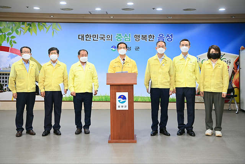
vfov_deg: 28.1
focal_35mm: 48
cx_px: 122
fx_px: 327
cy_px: 82
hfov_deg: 41.1
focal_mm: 48
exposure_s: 1/323
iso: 3200
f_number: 4.5
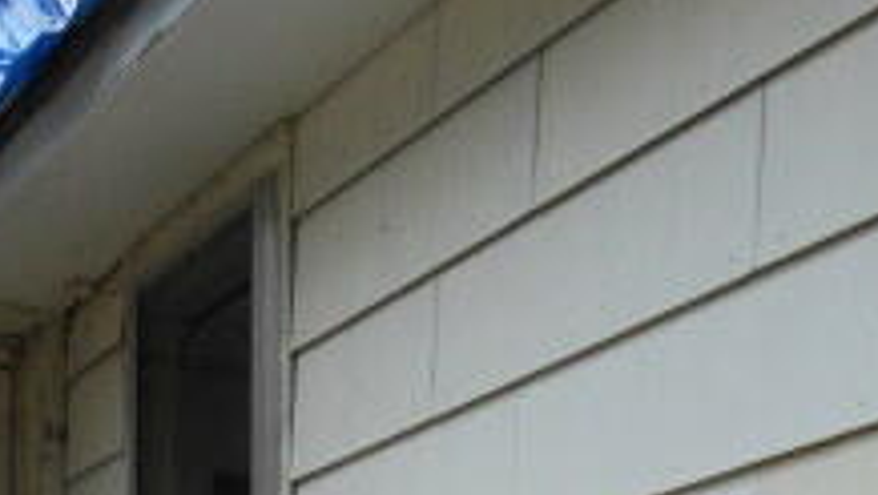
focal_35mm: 80
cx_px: -109
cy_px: 821
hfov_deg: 24.6
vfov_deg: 13.9
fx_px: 1864
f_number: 3.2
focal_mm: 4.5
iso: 80
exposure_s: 1/320
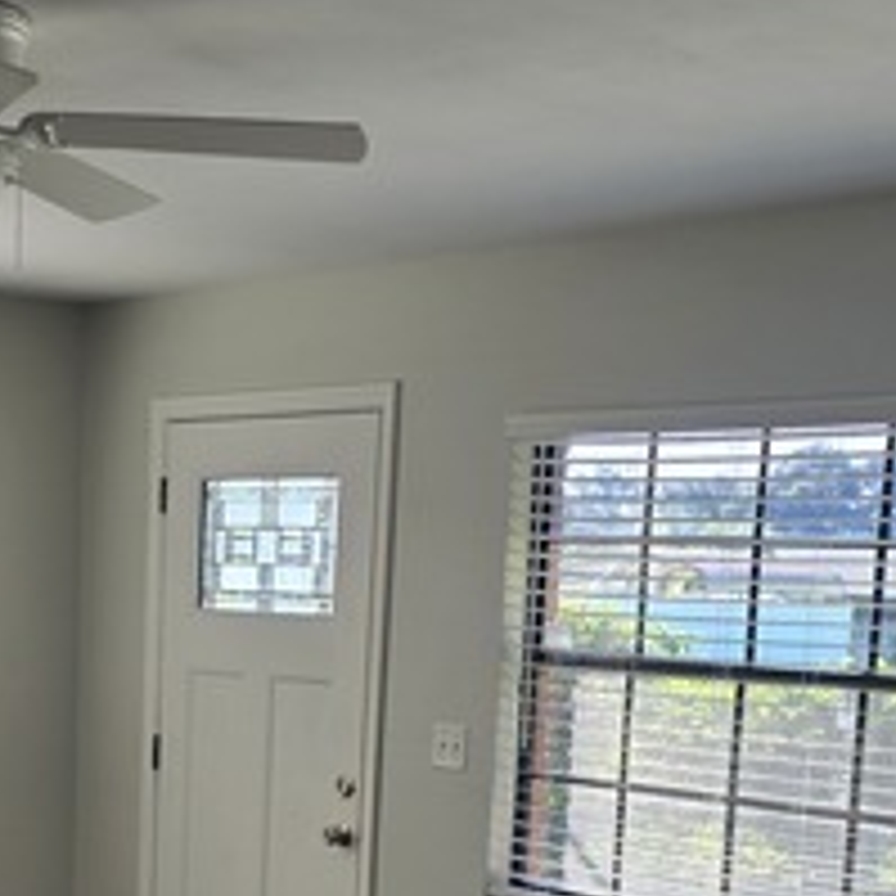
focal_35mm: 68
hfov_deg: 24.9
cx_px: 169
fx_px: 1991
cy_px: 923
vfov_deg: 24.1
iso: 20
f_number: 1.7
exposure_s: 1/180
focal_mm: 6.3
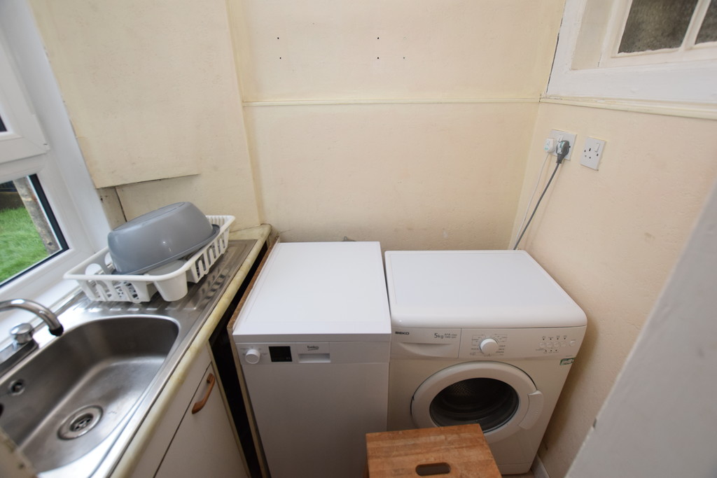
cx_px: 358
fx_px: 299
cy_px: 239
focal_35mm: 15
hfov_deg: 100.4
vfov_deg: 77.3
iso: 800
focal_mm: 10
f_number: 5.6
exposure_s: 1/125
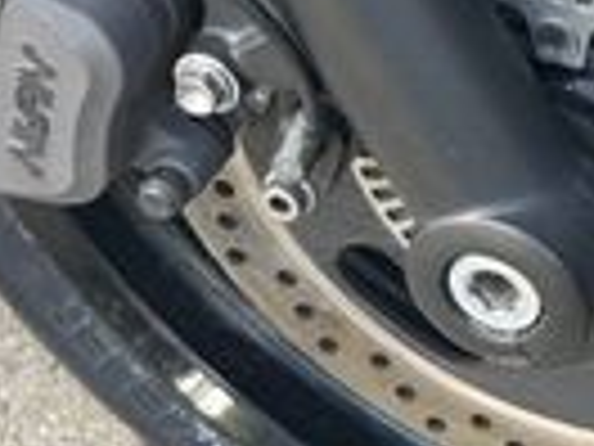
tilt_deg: -43.9
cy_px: -198
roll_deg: +2.1
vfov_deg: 12.2
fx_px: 1991
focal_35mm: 116
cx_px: 670
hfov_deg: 16.4
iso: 64
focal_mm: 6.86
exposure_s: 1/233
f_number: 1.78
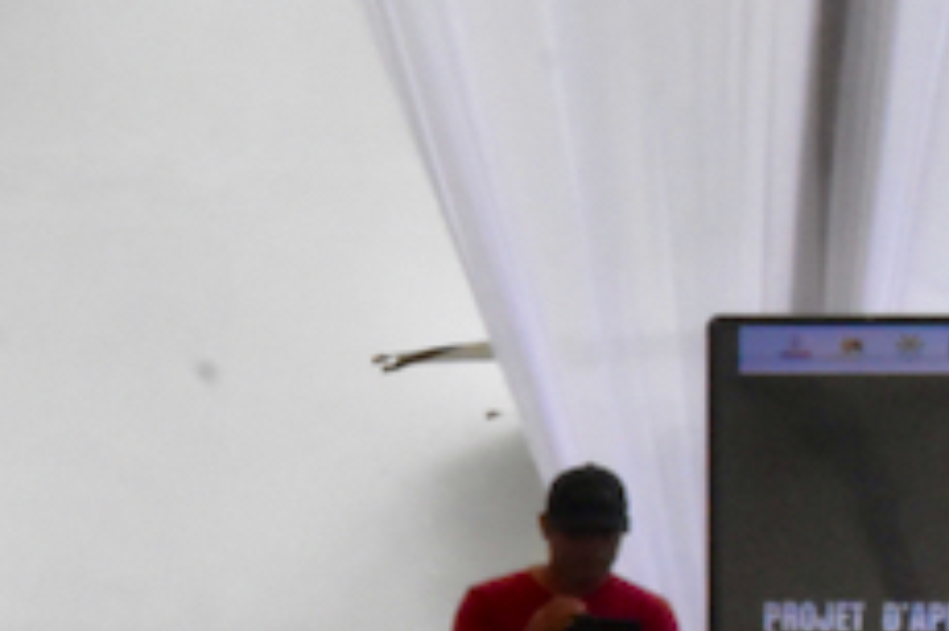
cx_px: -1547
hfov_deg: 7.3
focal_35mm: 259
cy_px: 990
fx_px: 6817
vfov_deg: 5.3
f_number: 25
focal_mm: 31
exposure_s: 1/250
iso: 2500
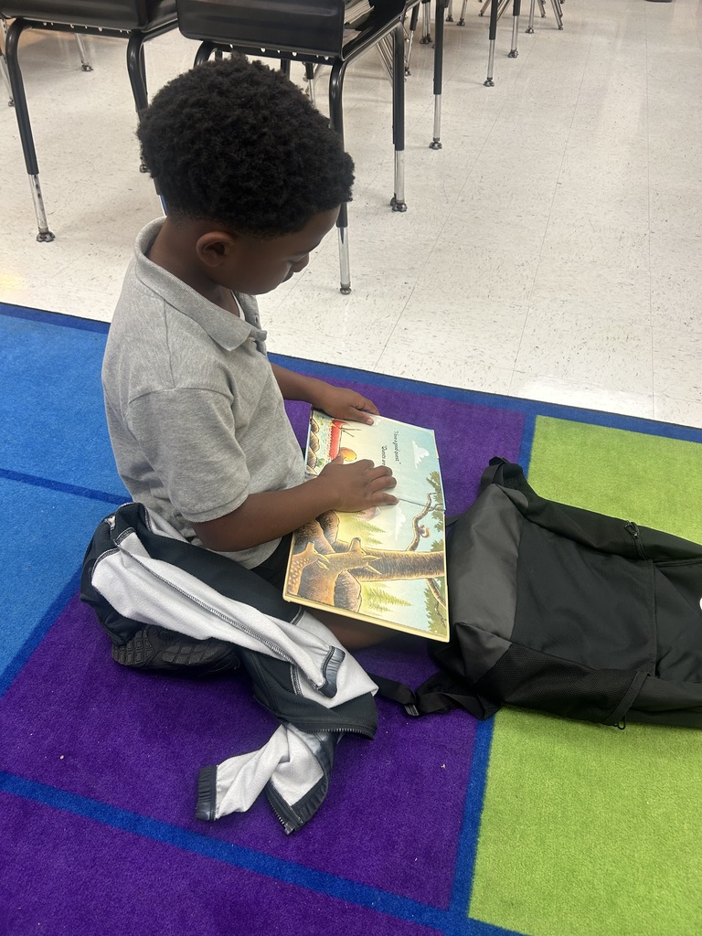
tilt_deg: -42.6
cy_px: 468
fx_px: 703
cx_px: 351
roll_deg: -3.2
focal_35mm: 26
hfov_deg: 53.1
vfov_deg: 67.3
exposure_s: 1/60
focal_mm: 5.7
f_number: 1.5
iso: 80
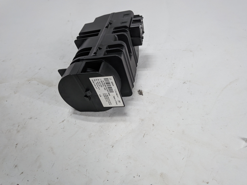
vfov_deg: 56.8
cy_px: 92
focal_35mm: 24
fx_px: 171
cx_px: 124
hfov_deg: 71.6
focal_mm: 4.53
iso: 64
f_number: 1.7
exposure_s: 1/706
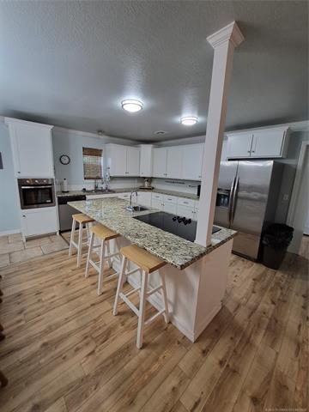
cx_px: 154
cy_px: 206
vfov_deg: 106.2
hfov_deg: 89.9
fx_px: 155
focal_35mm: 13
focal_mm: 1.74
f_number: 2.2
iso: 250
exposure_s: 1/60
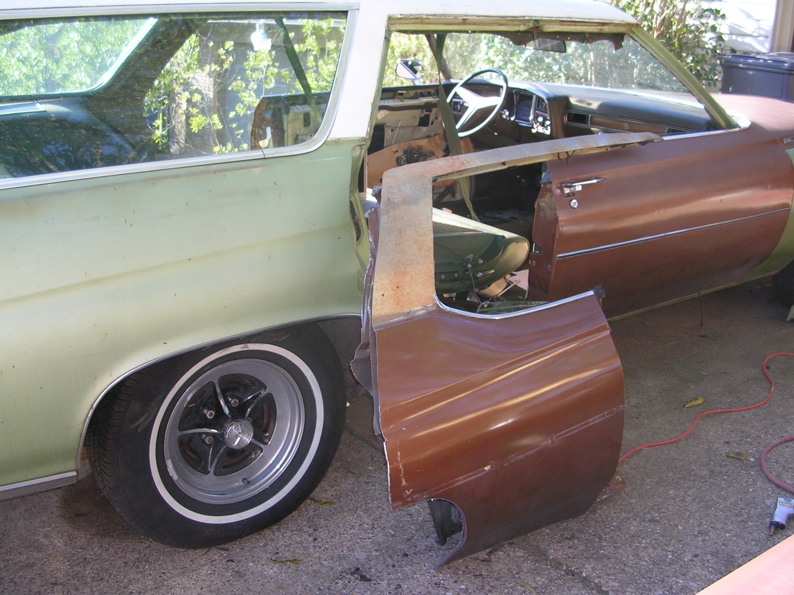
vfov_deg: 37.7
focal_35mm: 38
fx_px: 872
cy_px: 298
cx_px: 397
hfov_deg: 49.0
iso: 50
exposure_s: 1/86.1
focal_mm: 5.8
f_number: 2.8
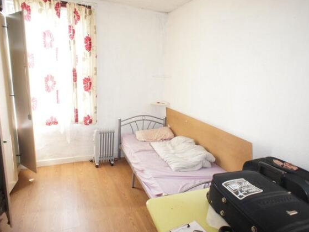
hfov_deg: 65.3
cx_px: 160
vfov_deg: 51.4
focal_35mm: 27
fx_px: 241
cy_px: 117
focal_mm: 16
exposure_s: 1/60
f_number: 2.8
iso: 640
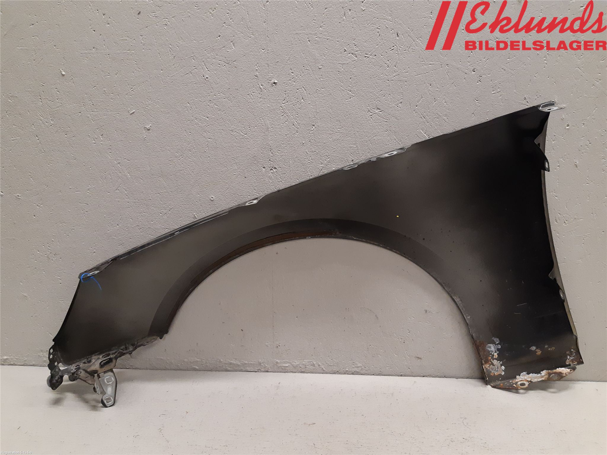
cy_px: 228
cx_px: 304
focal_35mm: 26
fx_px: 456
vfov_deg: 53.1
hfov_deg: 67.3
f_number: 1.7
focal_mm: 3.93
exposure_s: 1/50
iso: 200
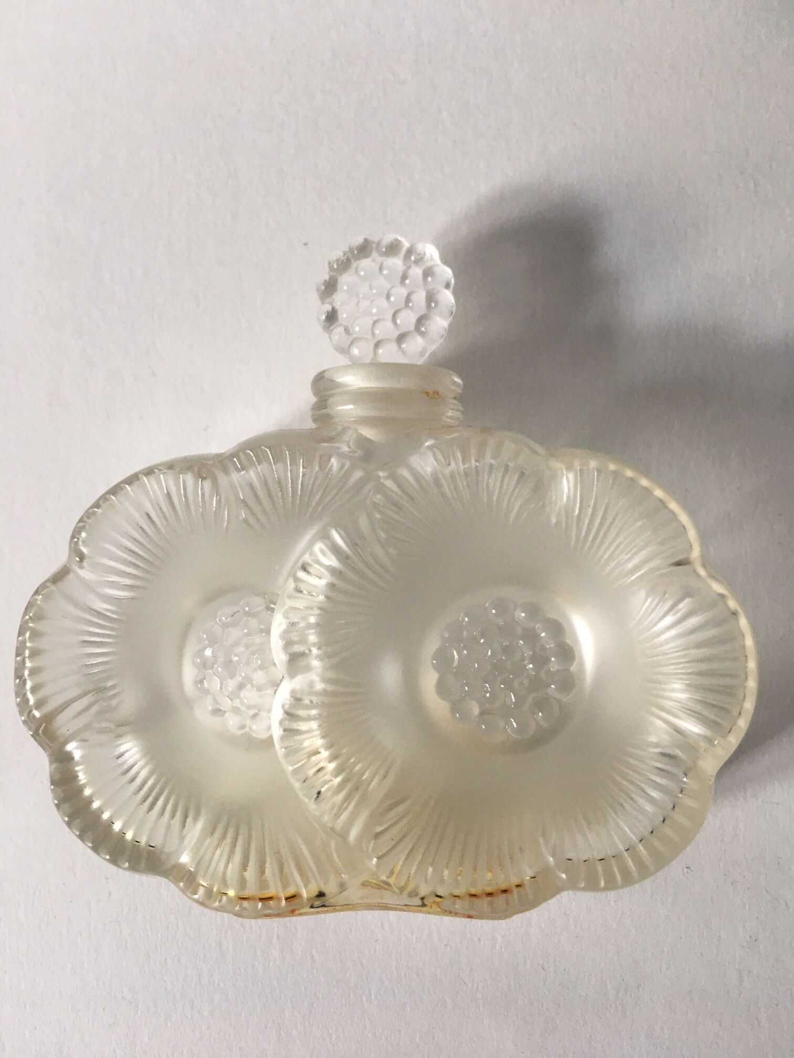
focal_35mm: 29
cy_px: 529
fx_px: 887
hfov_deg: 48.2
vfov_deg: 61.7
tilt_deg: -86.6
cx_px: 397
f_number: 2.2
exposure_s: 1/17
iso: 32
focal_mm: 4.15
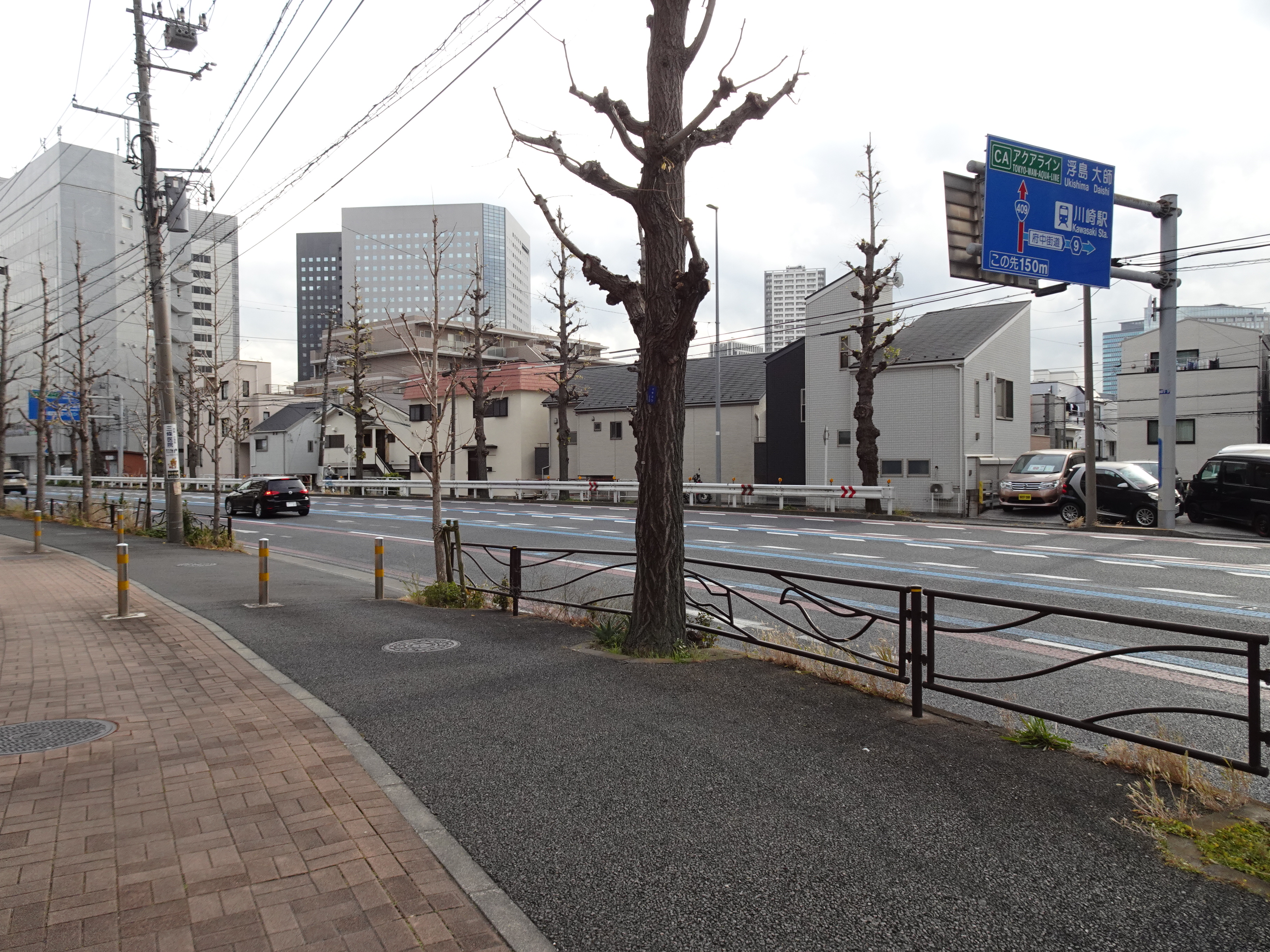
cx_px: 635
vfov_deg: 56.8
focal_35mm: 24
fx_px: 881
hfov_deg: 71.6
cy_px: 476
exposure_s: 1/320
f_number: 3.5
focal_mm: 4.25
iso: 100
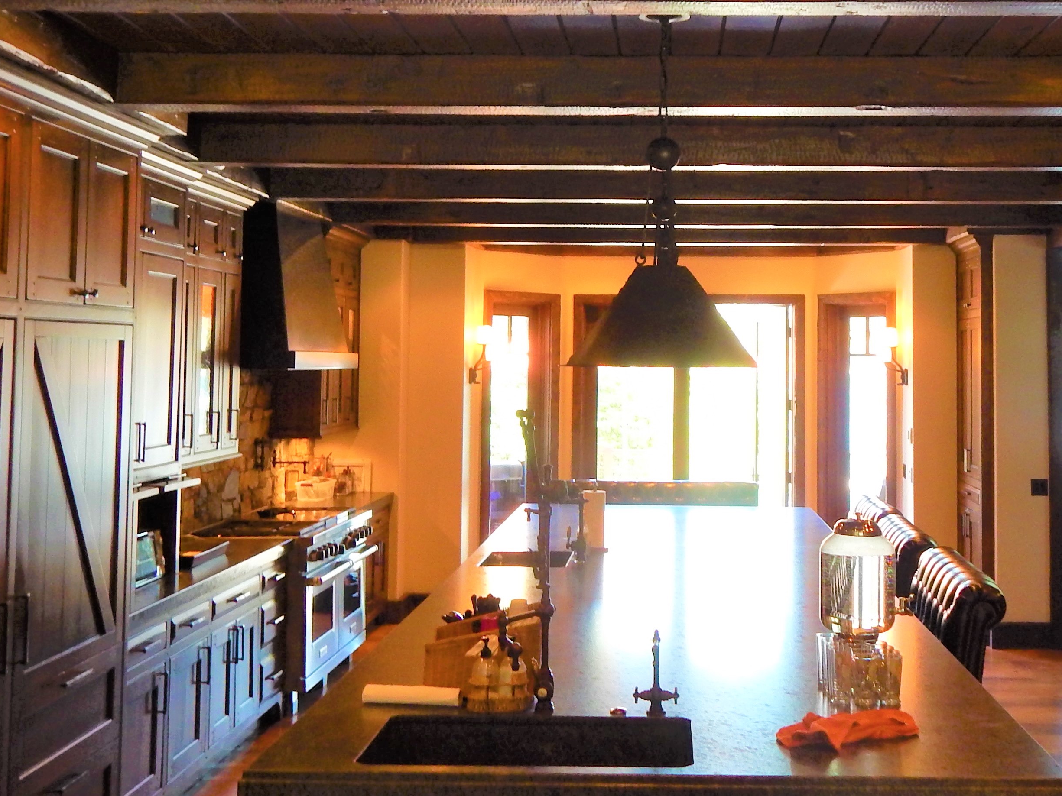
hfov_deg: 40.2
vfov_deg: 30.6
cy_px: 263
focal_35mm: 47
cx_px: 653
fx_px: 1442
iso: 200
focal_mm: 4.5
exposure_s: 1/30
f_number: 3.1
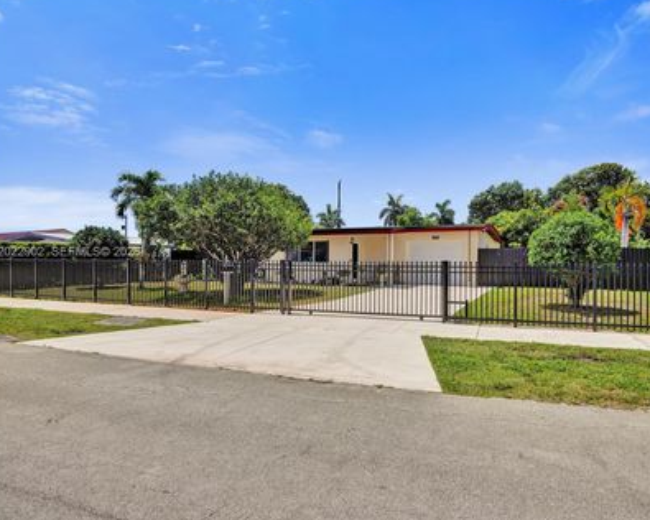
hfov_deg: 82.2
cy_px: 253
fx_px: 366
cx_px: 392
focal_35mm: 19
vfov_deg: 70.8
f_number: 8
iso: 50
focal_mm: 16
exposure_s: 1/400
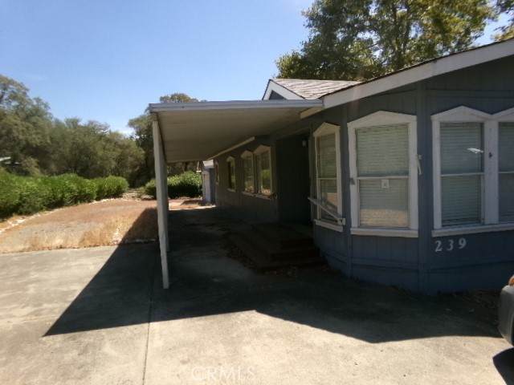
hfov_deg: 71.6
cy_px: 192
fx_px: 356
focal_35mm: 24
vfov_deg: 56.8
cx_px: 257
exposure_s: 1/640
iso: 100
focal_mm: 4.3
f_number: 3.7
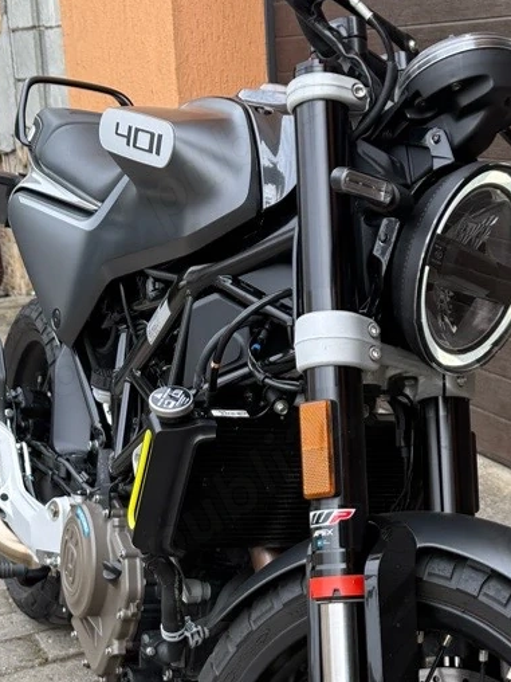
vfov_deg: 30.2
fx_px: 1240
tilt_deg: -18.8
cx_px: 377
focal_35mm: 63
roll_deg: -0.4
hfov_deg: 23.1
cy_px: 514
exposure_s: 1/671
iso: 80
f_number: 1.78
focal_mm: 6.76
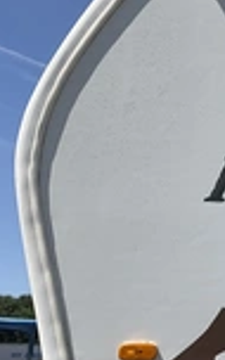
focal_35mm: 81
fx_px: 795
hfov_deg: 13.5
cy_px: 107
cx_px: 464
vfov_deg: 25.3
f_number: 1.8
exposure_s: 1/2667
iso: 25
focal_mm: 3
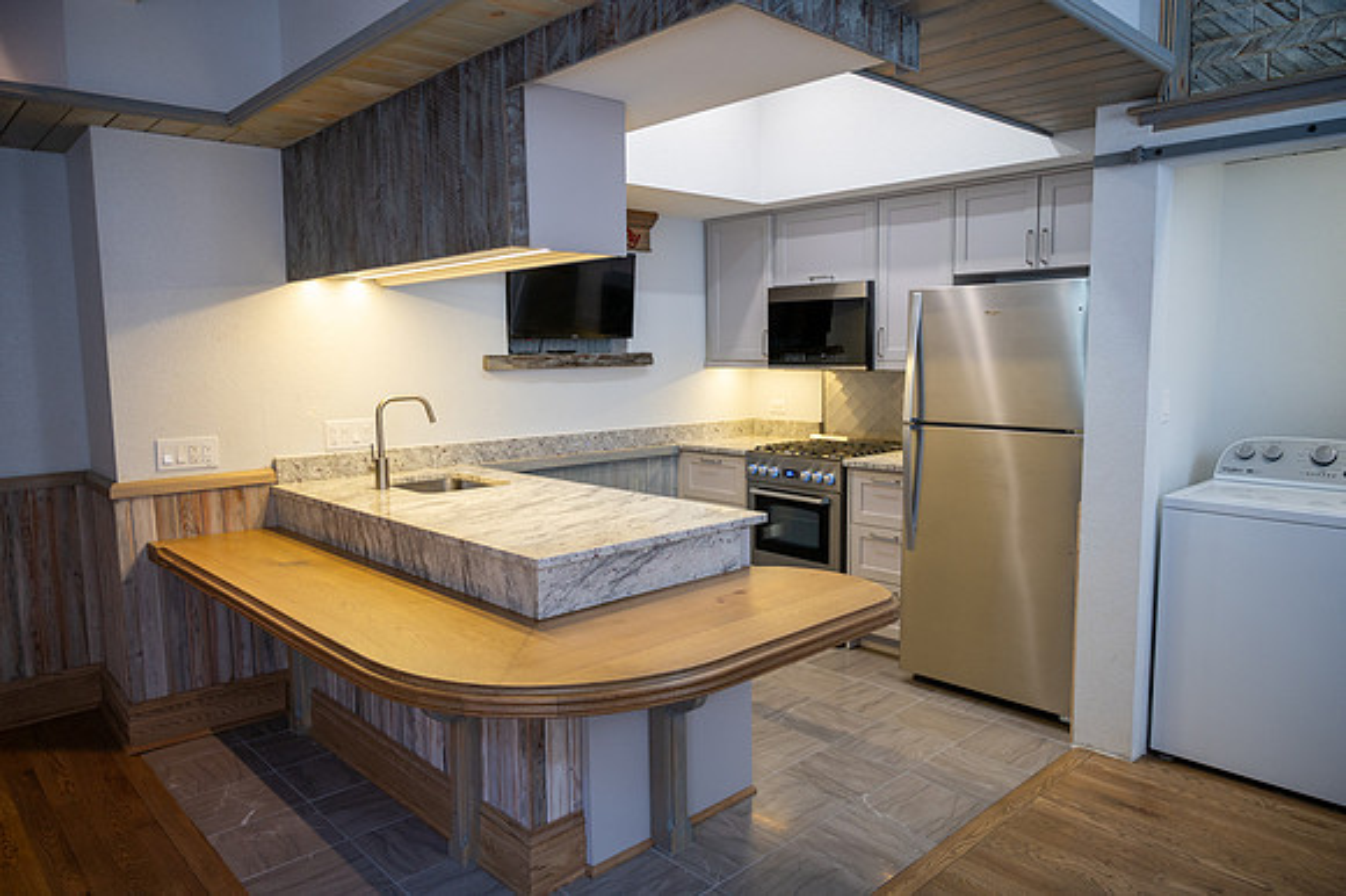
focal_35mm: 24
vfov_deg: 52.7
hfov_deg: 73.3
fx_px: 904
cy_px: 448
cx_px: 673
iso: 640
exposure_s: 1/125
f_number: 4
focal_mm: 24
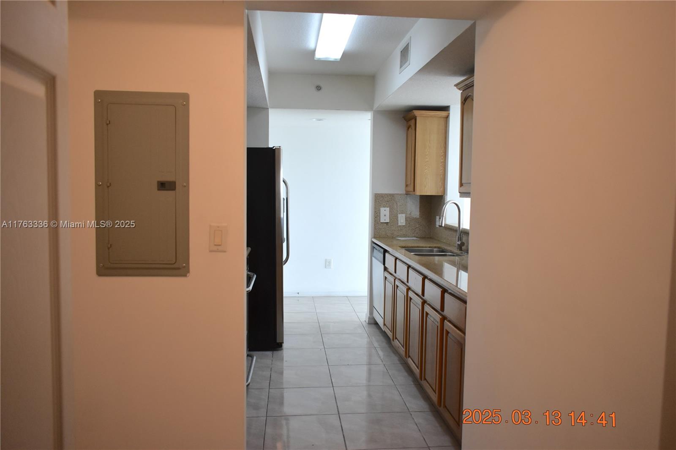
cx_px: 338
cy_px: 225
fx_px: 507
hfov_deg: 67.4
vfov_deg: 47.9
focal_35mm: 27
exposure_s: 1/200
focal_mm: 18
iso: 800
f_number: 3.5
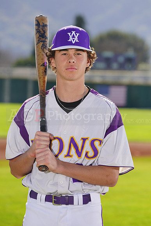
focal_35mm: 232
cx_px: 76
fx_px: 1459
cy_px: 113
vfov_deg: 8.9
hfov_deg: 5.9
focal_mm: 232
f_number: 8
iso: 100
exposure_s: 1/250
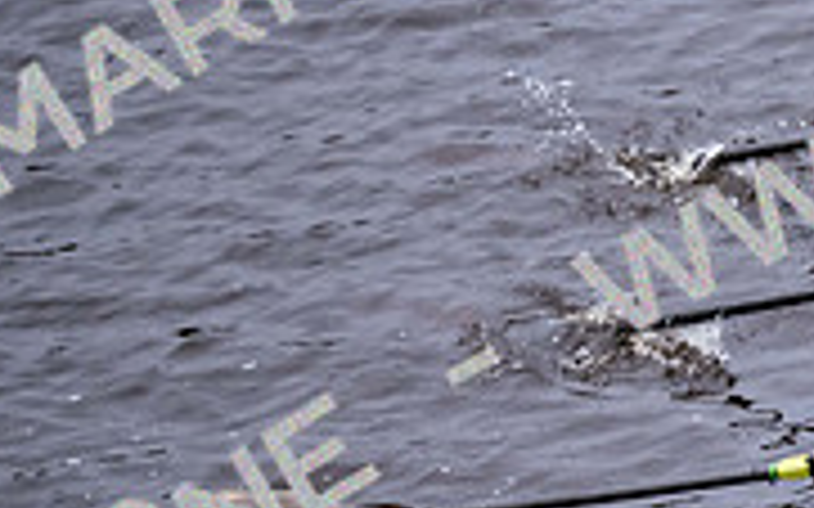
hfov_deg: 3.2
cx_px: 1129
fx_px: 14504
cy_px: 344
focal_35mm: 654
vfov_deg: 2.0
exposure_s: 1/2000
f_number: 2.8
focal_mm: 200
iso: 2200
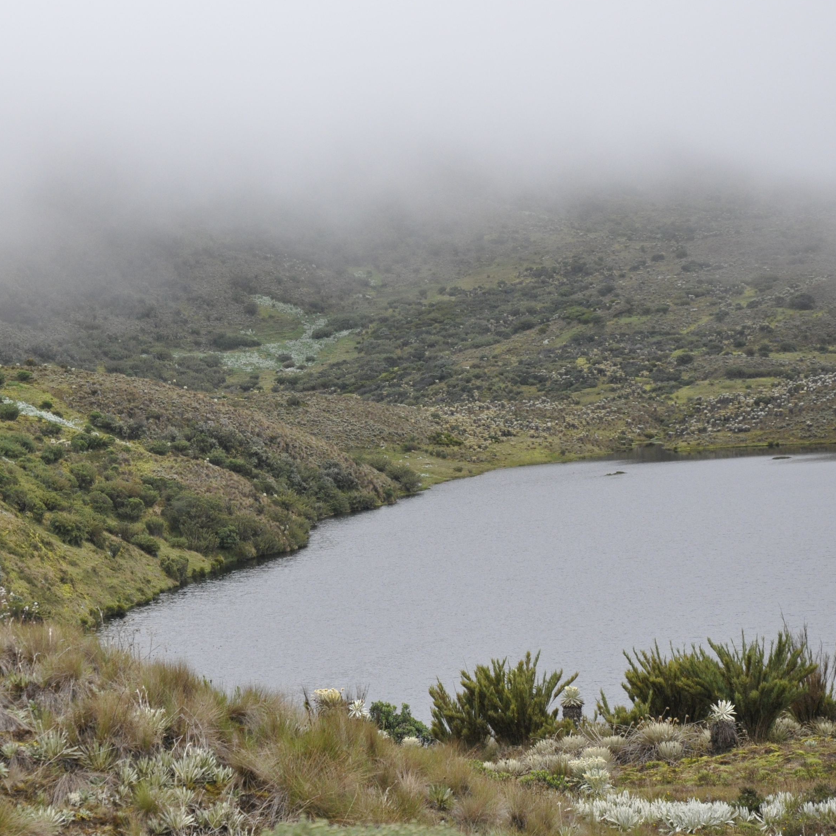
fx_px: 3907
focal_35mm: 143
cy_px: 363
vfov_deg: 12.2
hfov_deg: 12.1
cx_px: 94
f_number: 8
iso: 800
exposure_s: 1/750
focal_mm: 62
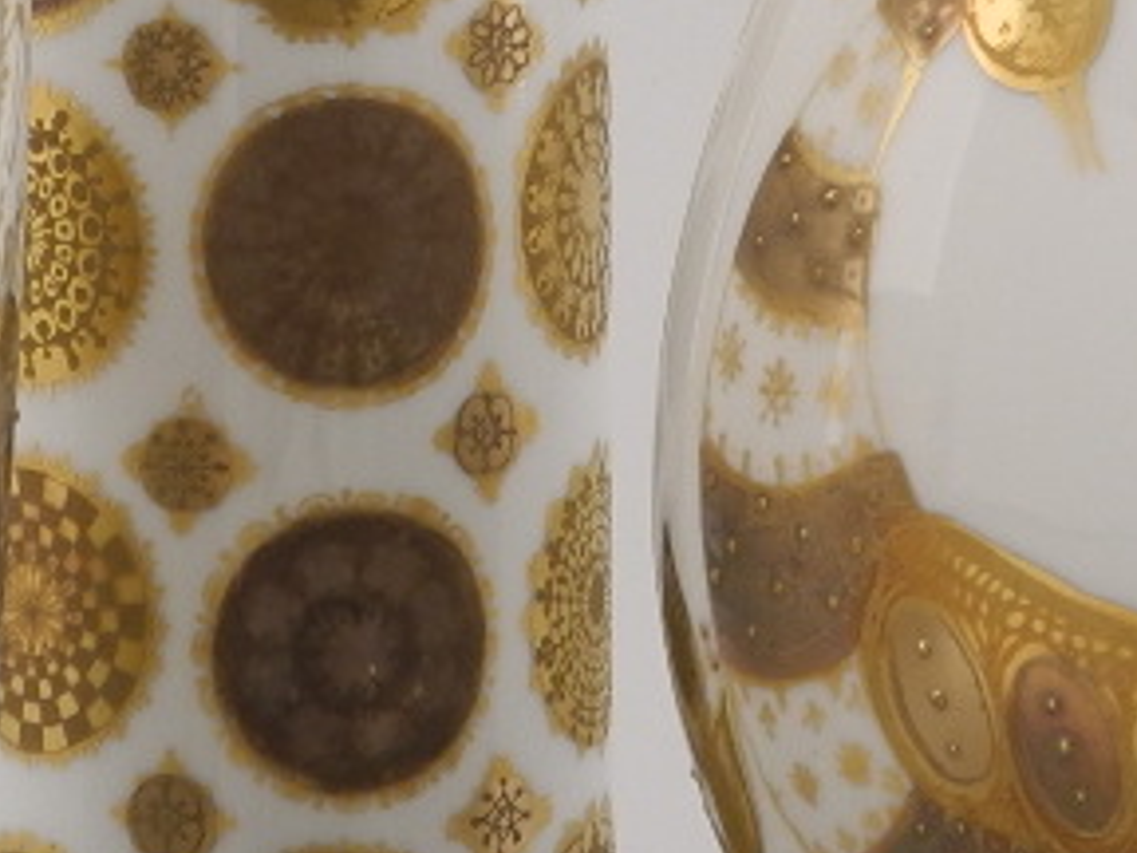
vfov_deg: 2.2
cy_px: -166
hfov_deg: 2.9
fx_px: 22302
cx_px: 399
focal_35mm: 679
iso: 100
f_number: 5
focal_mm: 32.6
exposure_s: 1/100
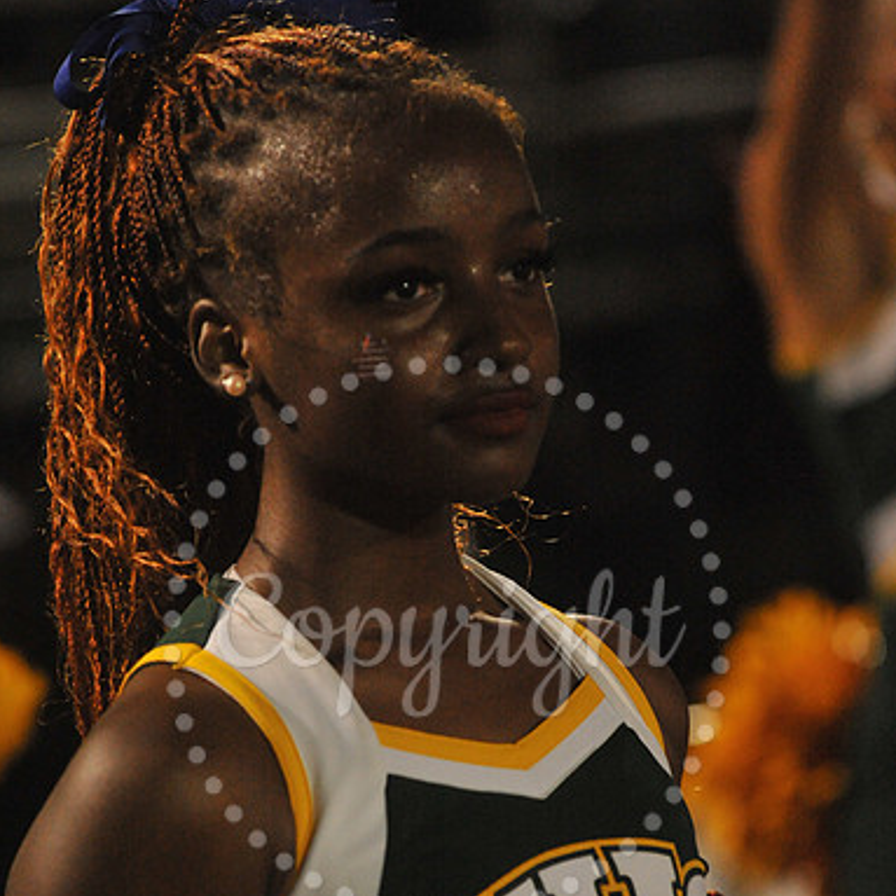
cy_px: 636
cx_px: 447
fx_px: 7526
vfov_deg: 6.8
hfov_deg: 6.8
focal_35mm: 257
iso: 6400
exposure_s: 1/250
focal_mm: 200
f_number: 5
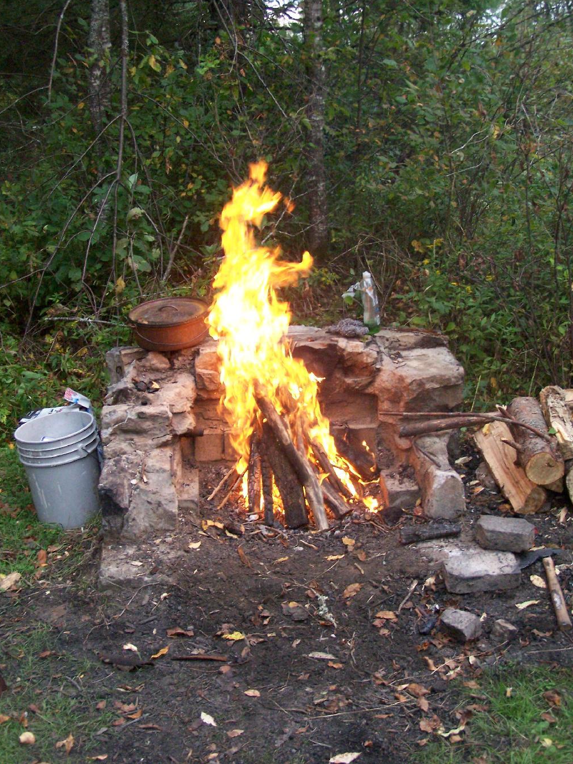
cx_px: 281
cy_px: 375
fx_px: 1148
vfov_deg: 36.8
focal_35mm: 52
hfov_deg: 28.0
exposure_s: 1/125
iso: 400
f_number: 3
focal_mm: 8.5
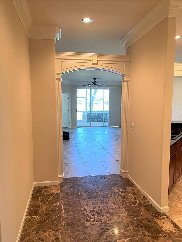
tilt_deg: -5.2
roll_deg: +0.0
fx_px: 182
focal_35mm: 26
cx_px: 91
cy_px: 121
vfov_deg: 67.3
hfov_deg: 53.1
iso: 100
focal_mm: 5.1
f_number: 1.6
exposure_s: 1/60
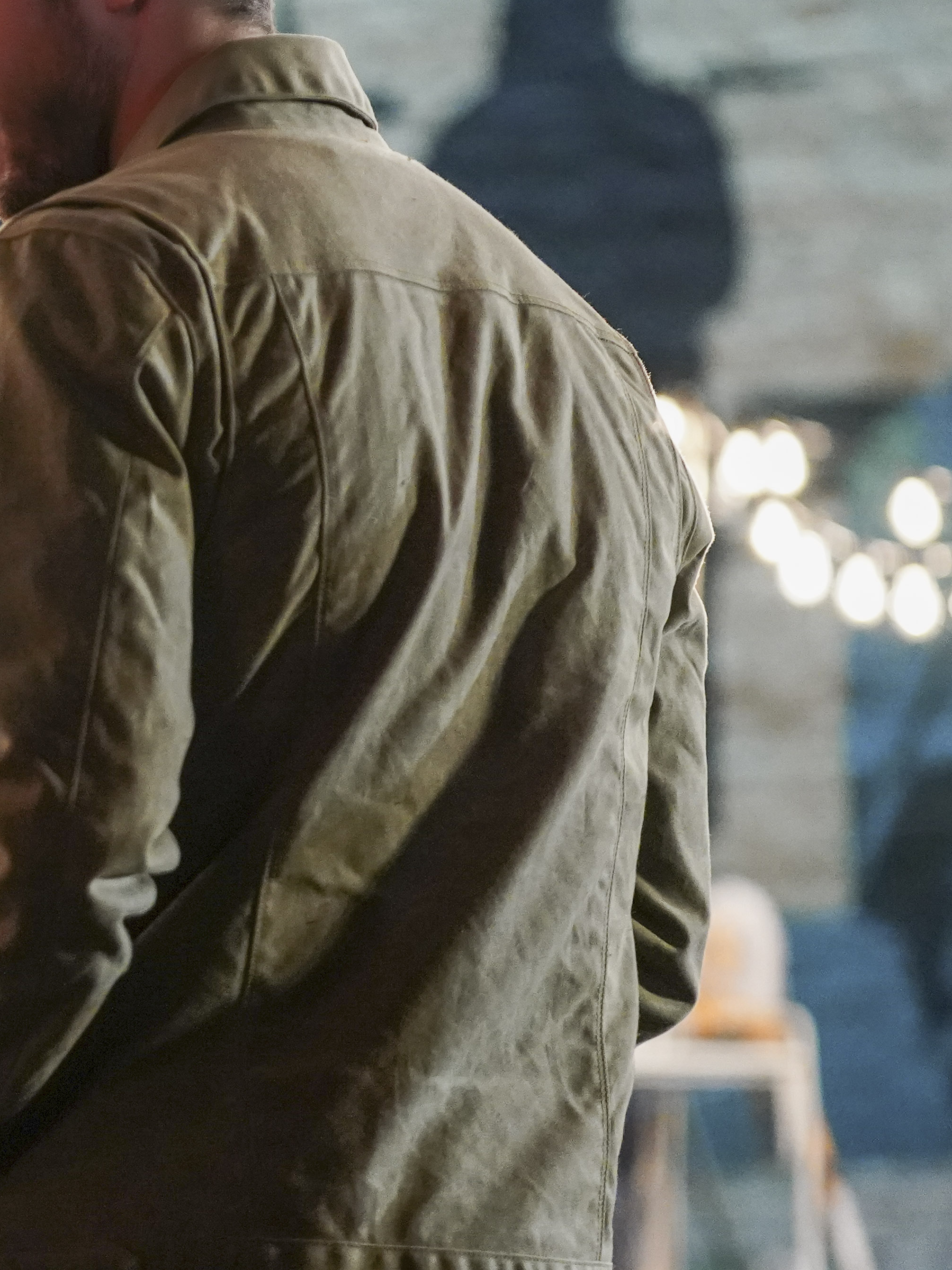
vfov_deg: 11.5
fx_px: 6307
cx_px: -461
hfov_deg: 8.4
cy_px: 533
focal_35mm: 172
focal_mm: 80
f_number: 2.8
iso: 6400
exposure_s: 1/160
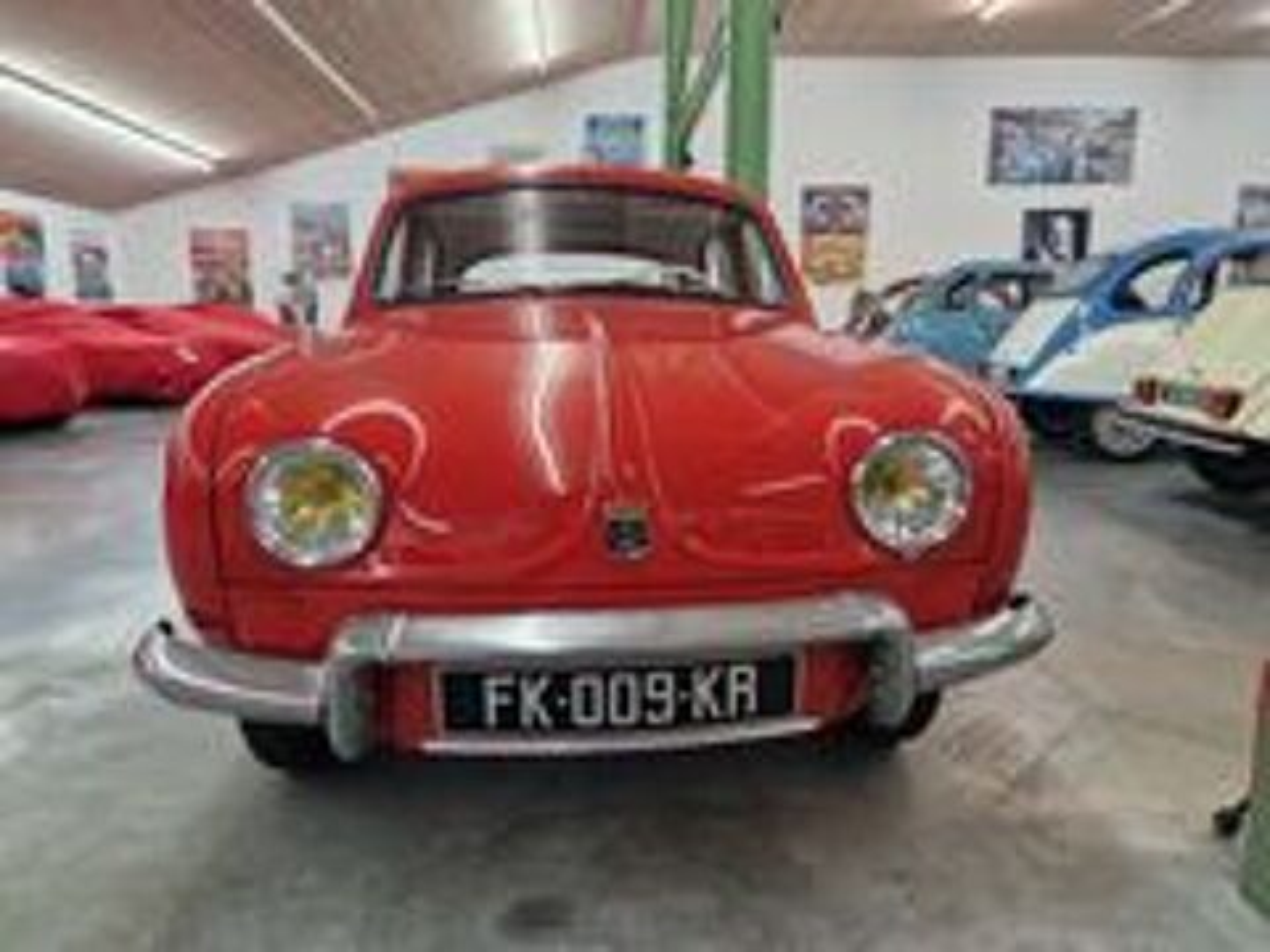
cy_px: 476
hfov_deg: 73.9
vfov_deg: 58.9
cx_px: 635
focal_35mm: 23
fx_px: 844
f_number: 1.8
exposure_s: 1/100
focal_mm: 5.4
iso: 640
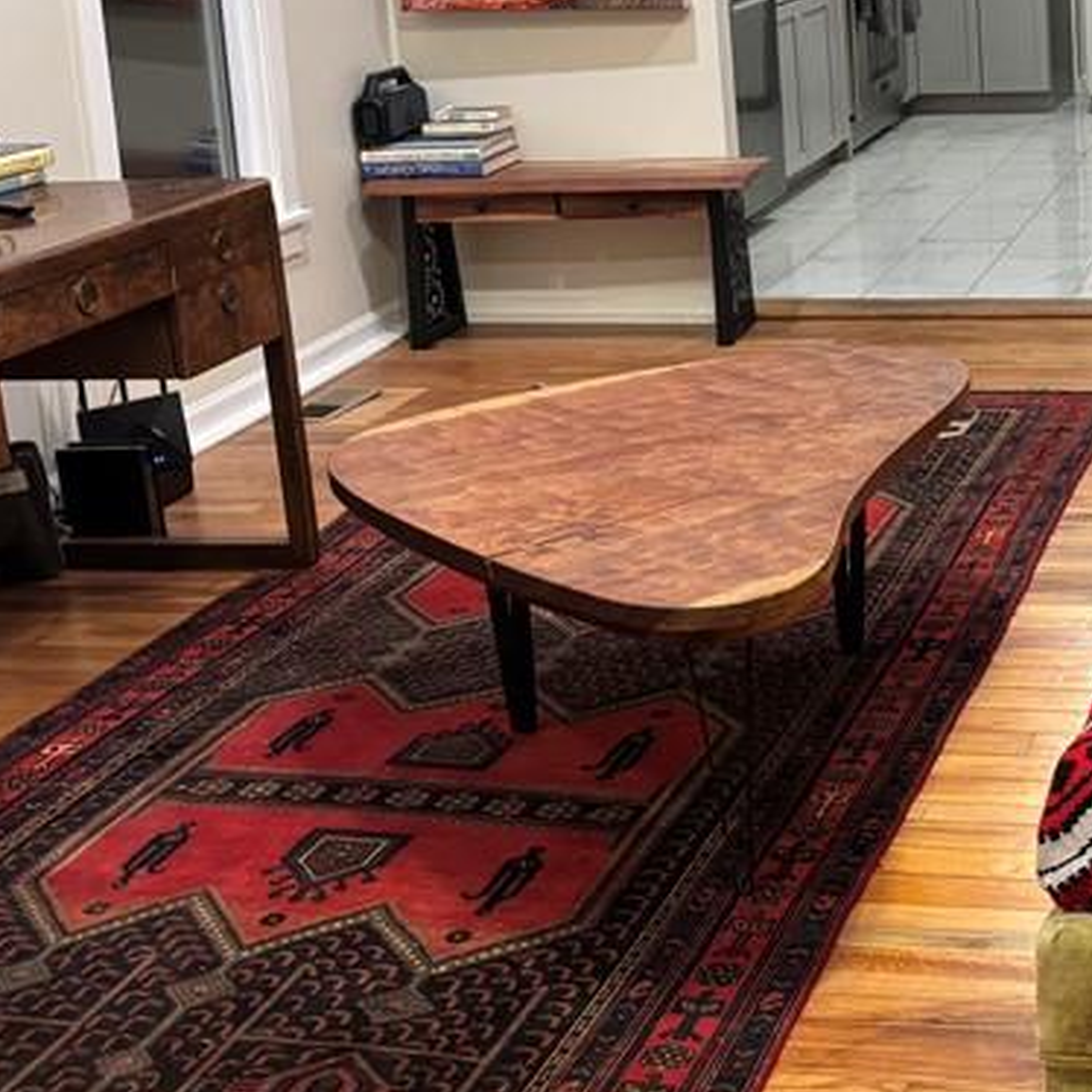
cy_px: 406
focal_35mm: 63
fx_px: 2248
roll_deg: +2.5
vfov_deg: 27.2
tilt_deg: -16.2
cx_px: 1063
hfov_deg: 26.0
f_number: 1.6
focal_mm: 5.96
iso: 320
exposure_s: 1/60
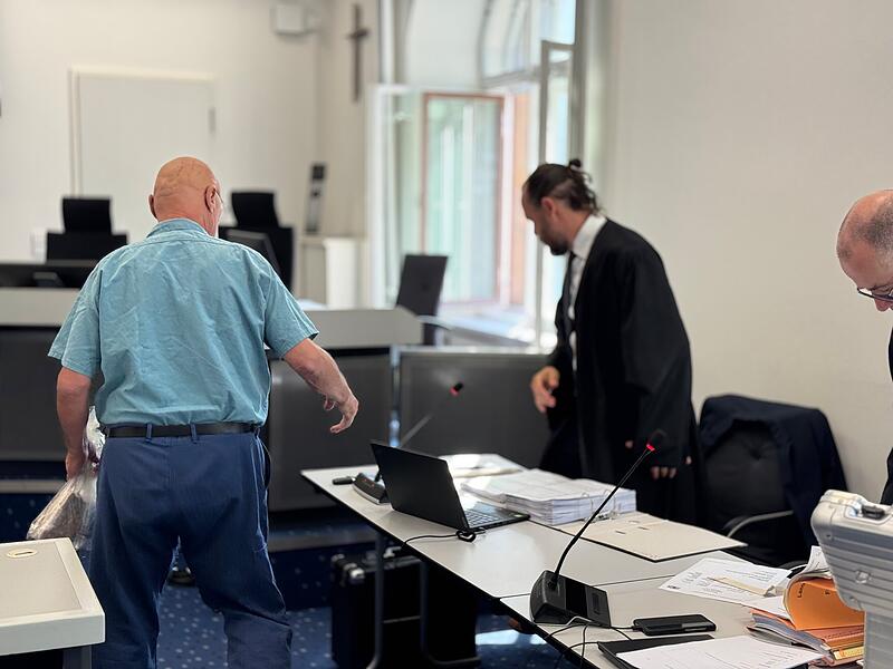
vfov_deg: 30.3
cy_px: 334
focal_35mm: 48
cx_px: 446
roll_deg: -0.3
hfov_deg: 39.7
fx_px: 1238
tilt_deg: -4.9
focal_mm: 6.76
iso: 50
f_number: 1.78
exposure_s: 1/121
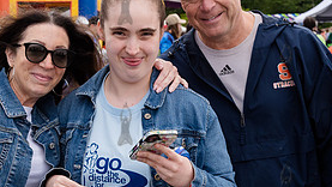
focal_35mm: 96
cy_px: 102
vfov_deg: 12.6
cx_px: 134
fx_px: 845
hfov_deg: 22.2
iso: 400
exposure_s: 1/800
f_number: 5
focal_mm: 34
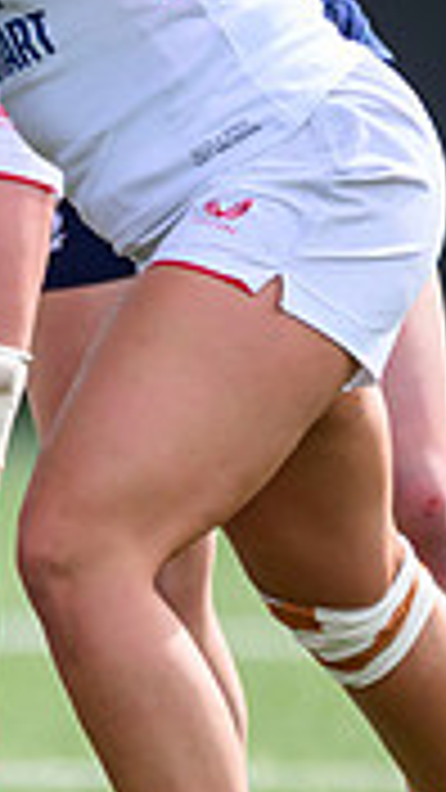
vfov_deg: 0.7
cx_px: -497
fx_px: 65049
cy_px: 199
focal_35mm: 3094
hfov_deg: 0.4
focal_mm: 560
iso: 500
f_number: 4
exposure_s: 1/2000
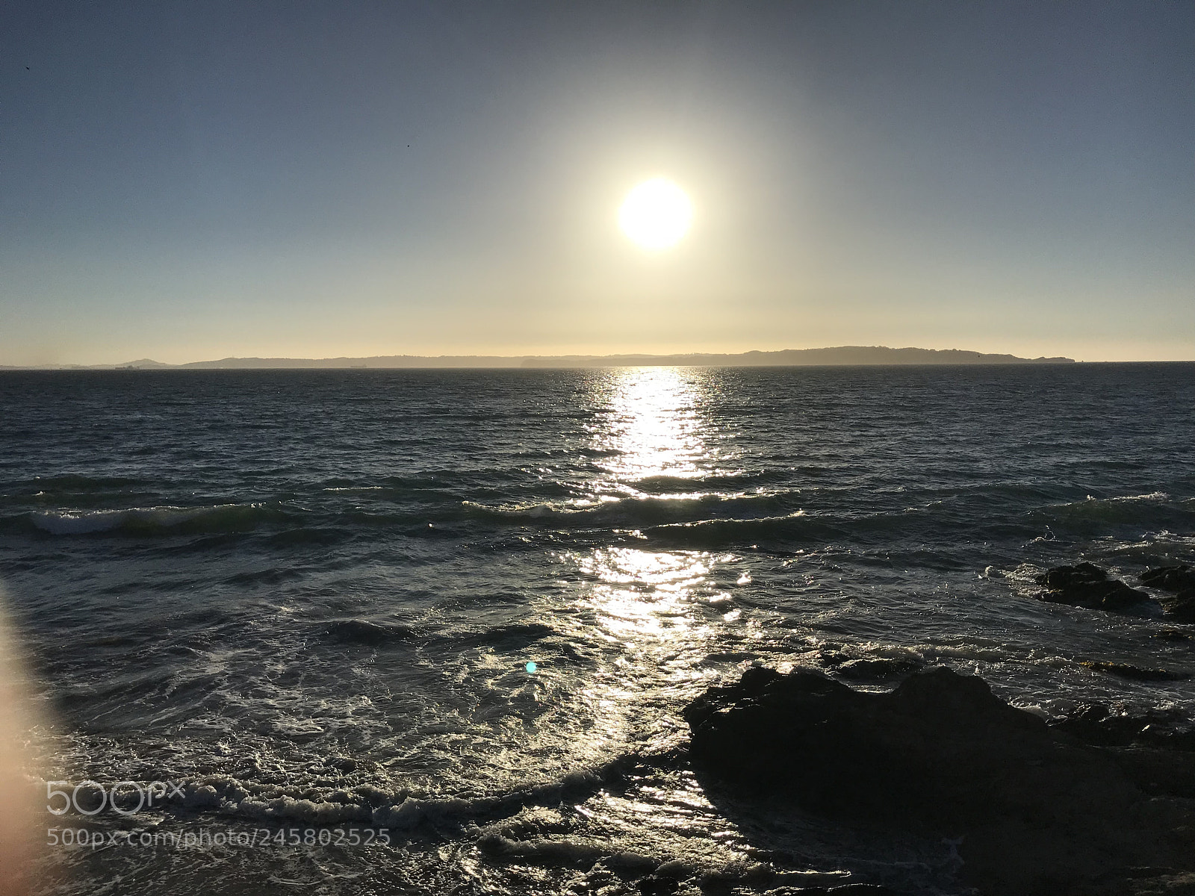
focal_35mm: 28
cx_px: 598
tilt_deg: -3.3
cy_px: 448
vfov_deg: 49.7
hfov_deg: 63.4
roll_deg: -0.5
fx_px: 967
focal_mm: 3.99
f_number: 1.8
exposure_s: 1/16129
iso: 25
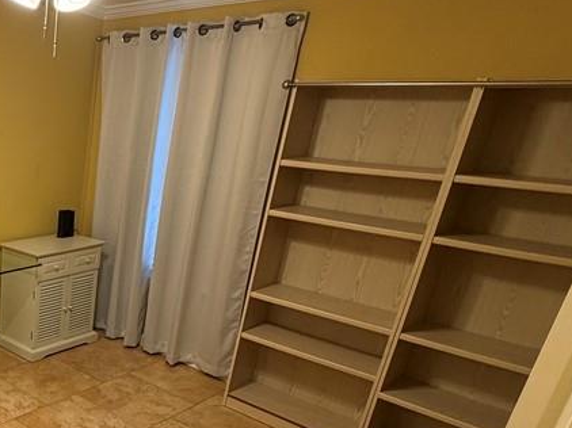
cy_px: 330
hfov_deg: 43.6
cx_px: -37
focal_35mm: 34
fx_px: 562
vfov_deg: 40.4
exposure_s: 1/60
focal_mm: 2.22
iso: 250
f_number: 2.2
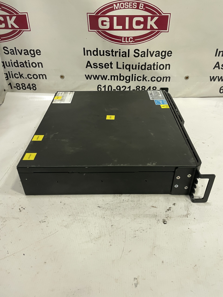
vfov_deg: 67.3
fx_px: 223
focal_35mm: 26
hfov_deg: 53.1
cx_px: 112
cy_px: 148
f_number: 1.6
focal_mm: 4.2
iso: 125
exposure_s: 1/60
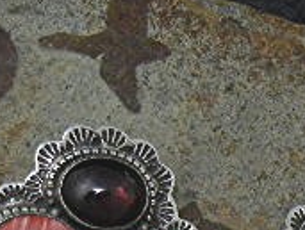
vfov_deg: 8.7
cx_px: 264
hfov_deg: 11.7
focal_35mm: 168
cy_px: 332
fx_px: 1483
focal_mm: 8.1
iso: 800
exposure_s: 1/30
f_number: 7.6
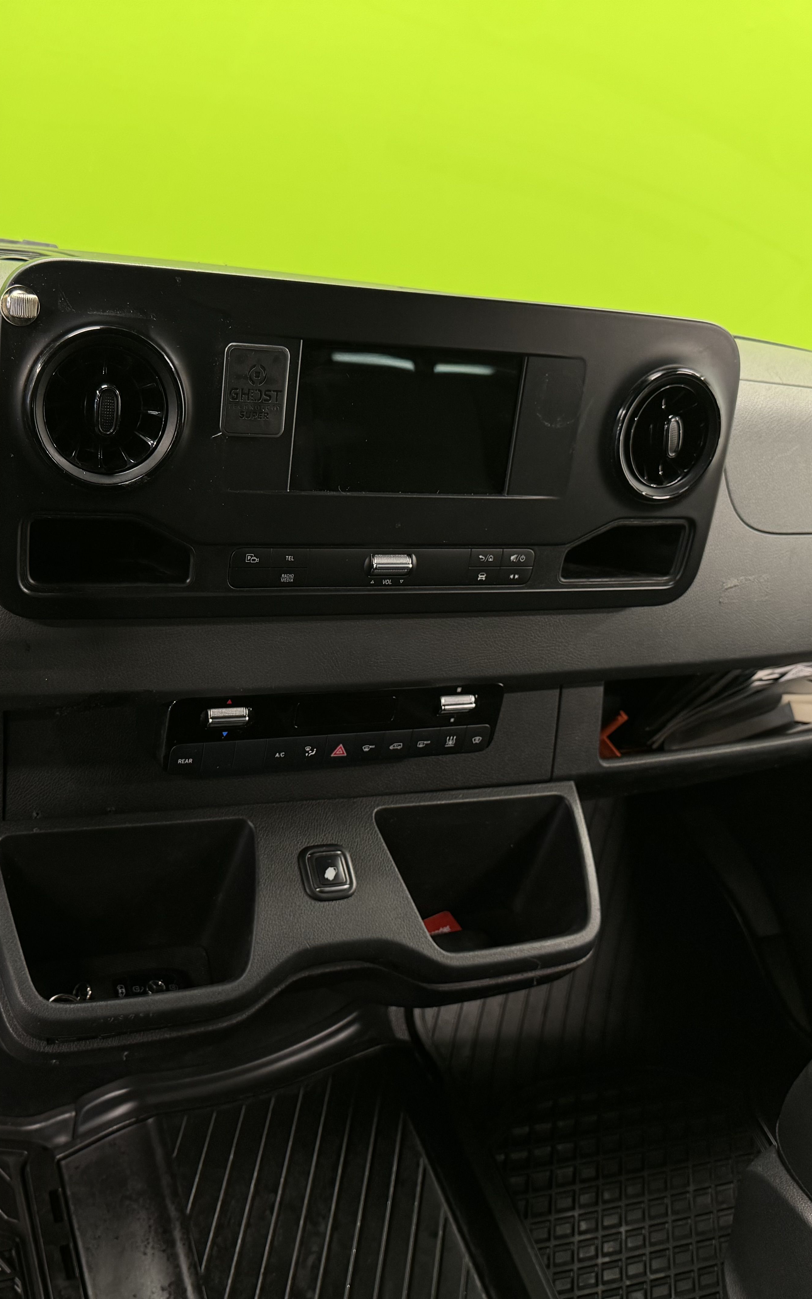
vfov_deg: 56.7
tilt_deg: -29.8
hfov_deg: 37.0
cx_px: 286
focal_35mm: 34
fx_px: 1204
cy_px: 648
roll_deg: -12.8
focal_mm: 6.76
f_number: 1.78
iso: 250
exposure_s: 1/50
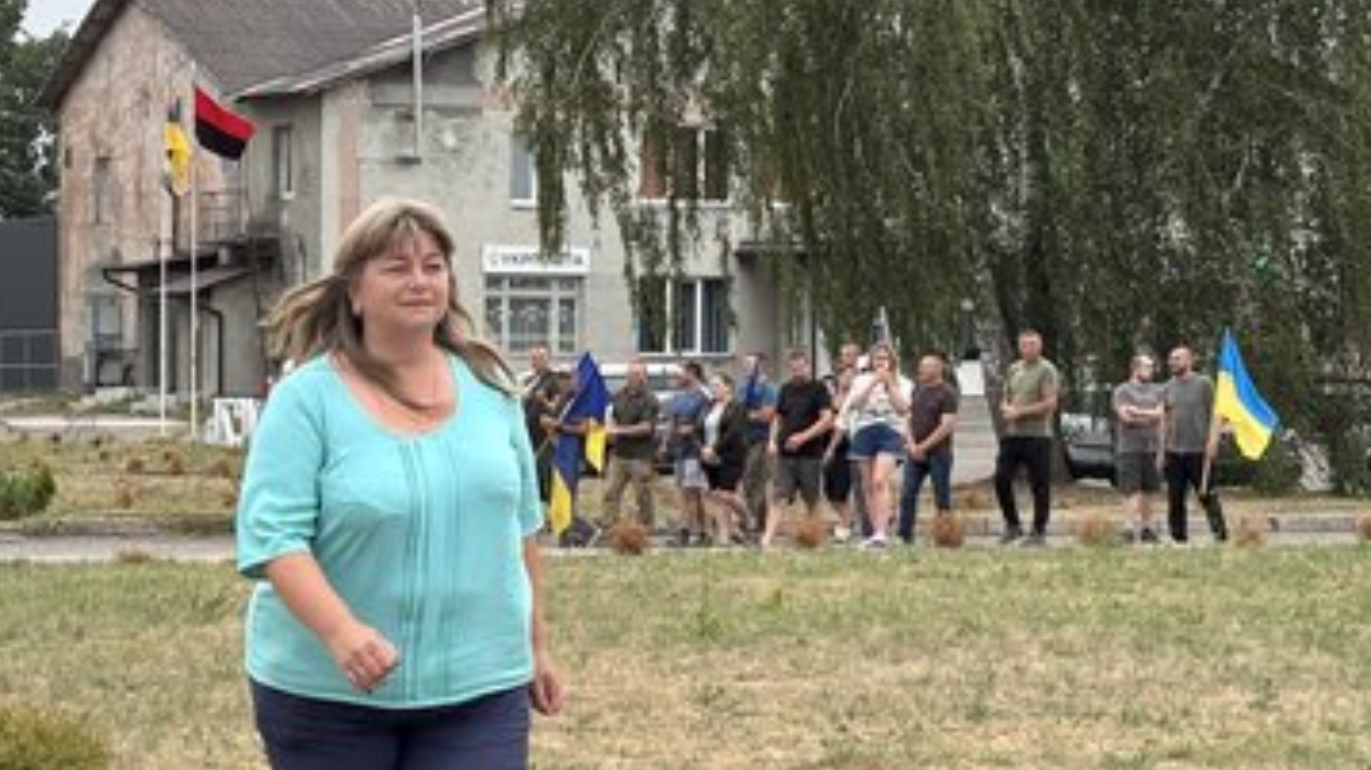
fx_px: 4142
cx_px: 440
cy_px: 498
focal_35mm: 114
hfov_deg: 18.7
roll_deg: +1.3
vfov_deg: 10.6
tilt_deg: -2.7
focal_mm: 5.96
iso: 32
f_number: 1.6
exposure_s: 1/345
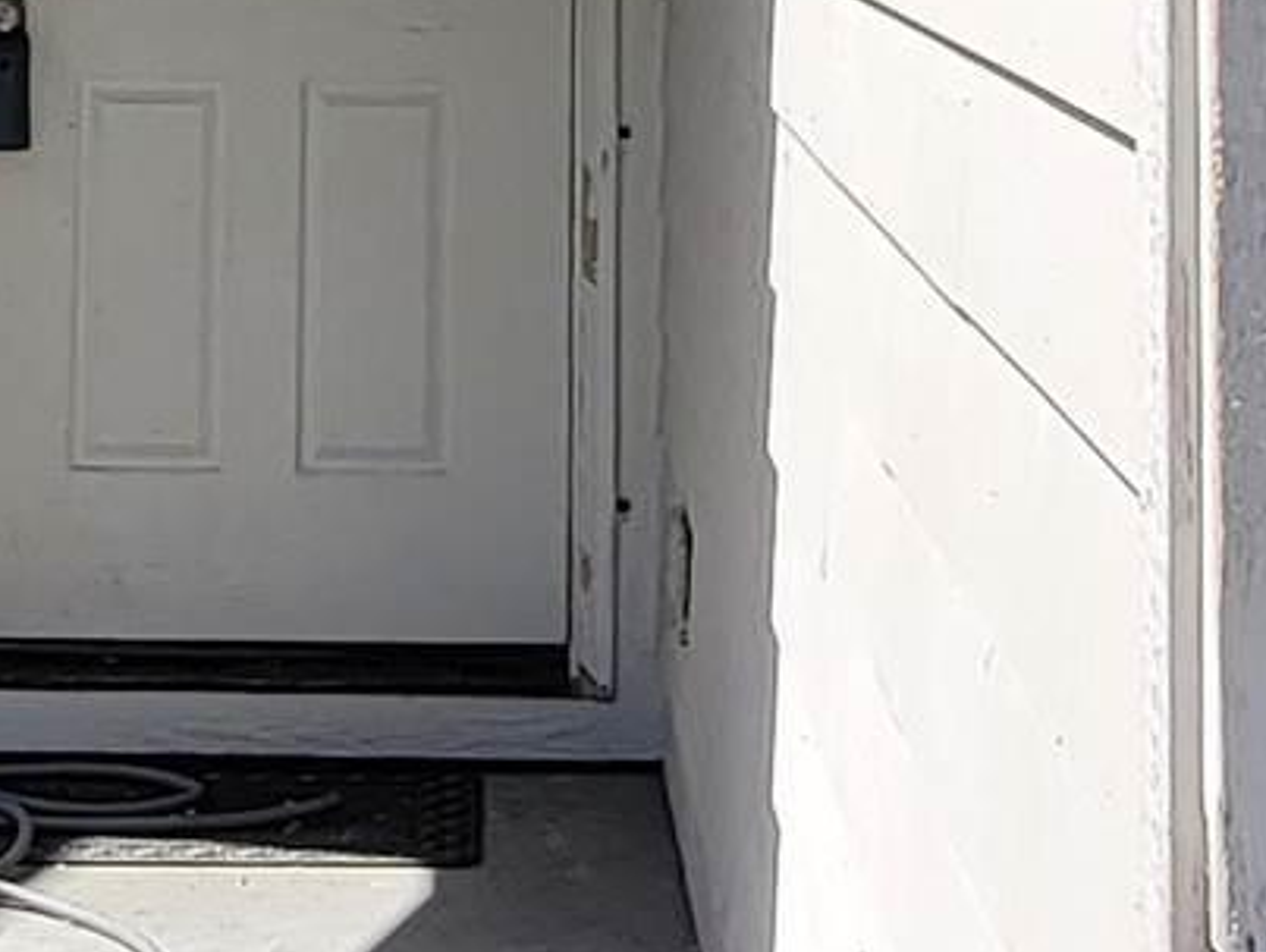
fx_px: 3624
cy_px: -798
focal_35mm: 99
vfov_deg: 13.4
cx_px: 496
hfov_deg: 19.8
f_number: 2.2
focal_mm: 2.2
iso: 50
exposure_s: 1/973
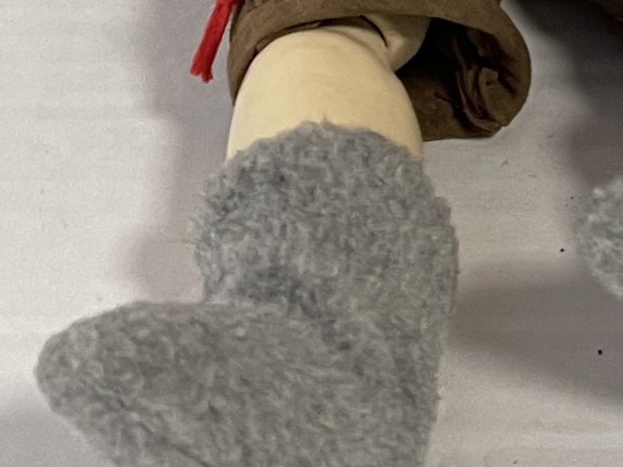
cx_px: 554
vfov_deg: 9.2
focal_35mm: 141
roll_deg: +2.9
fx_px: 2537
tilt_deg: -18.5
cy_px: -748
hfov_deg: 13.9
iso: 100
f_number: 1.6
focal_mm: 5.1
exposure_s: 1/50
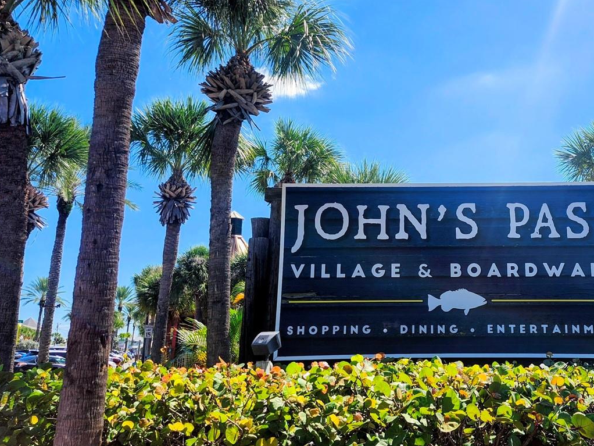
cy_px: 197
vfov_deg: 39.6
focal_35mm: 36
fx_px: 618
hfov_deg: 49.5
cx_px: 439
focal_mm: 5.54
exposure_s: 1/1465
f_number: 1.8
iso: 25
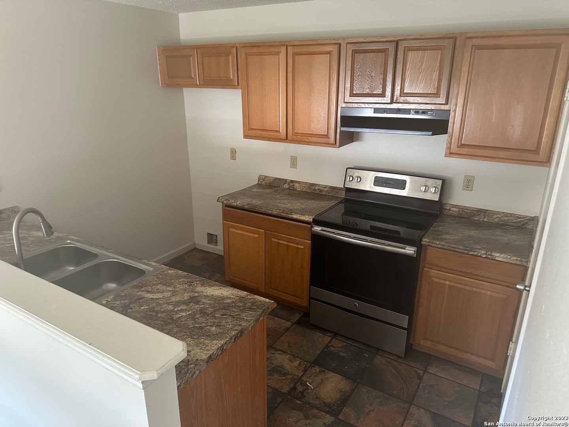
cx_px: 284
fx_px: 394
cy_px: 214
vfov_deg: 56.8
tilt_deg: -18.4
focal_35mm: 24
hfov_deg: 71.6
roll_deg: -1.0
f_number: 1.78
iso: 400
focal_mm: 6.86
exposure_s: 1/60
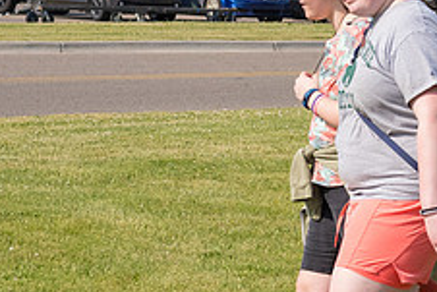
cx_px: 538
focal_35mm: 200
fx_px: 2429
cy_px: 112
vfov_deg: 6.9
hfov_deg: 10.1
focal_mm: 52
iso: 640
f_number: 6.3
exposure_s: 1/2000
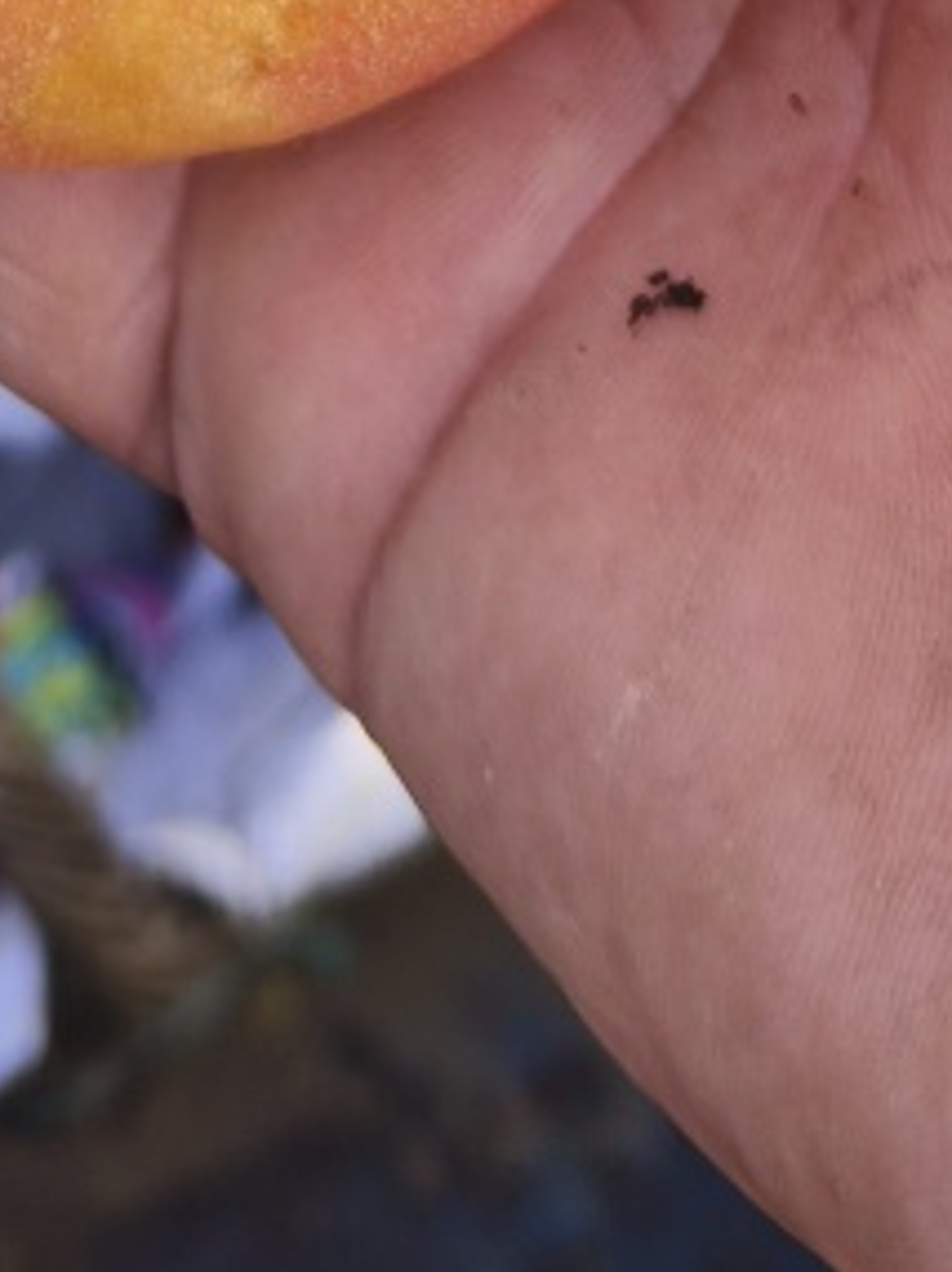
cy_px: -1087
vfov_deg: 16.5
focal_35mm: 97
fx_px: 3562
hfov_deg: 15.1
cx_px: 120
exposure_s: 1/297
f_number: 1.79
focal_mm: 4.84
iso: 50
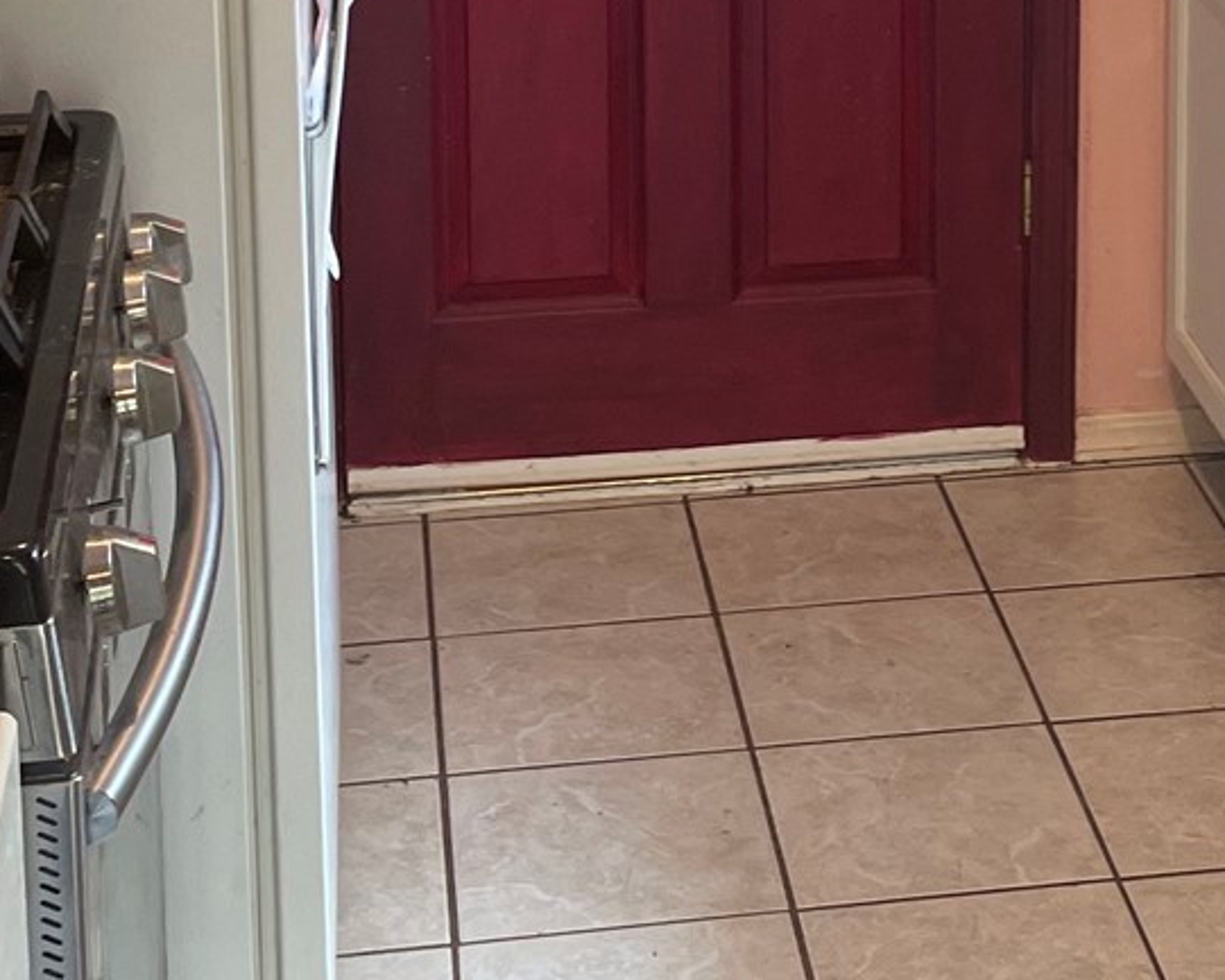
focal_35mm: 90
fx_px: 3264
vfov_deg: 16.0
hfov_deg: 21.0
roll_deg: +0.4
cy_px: -360
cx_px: 967
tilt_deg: -8.0
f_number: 1.6
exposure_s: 1/60
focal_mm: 4.2
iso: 64
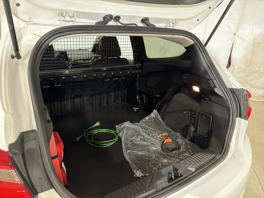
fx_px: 183
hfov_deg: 71.6
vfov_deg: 56.8
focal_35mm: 24
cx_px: 132
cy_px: 99
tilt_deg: -20.9
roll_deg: -2.2
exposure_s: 1/100
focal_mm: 6.76
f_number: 1.78
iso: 1000
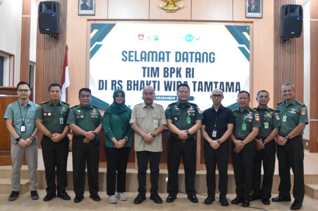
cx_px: 164
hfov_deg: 54.5
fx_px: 309
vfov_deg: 37.8
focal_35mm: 35
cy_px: 106
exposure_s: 1/160
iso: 6400
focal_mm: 20
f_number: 4.5
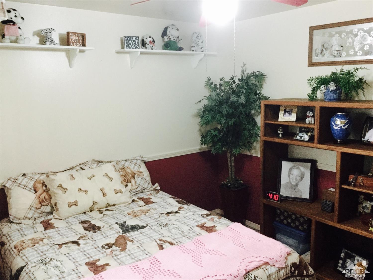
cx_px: 186
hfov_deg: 58.4
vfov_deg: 45.4
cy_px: 140
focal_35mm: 31
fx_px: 334
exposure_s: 1/15
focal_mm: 3.3
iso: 250
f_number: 2.4
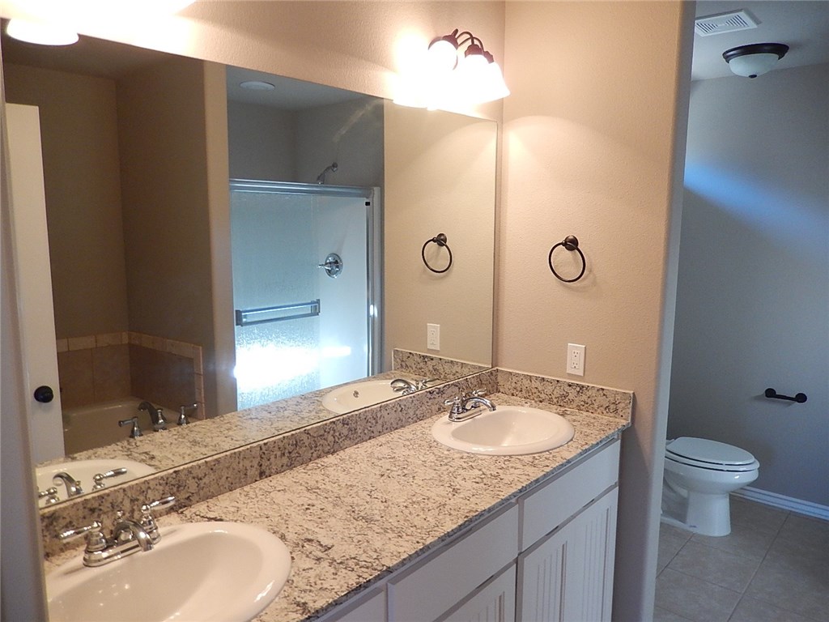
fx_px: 599
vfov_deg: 54.9
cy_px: 311
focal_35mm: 25
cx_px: 414
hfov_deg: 69.4
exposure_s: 1/30
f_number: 3.4
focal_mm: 4.5
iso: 250
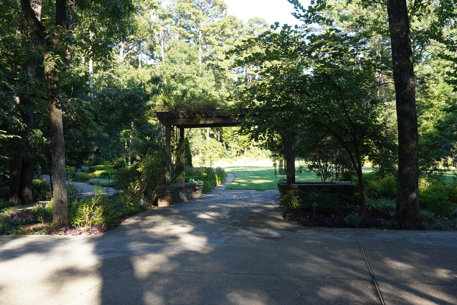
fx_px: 444
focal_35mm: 35
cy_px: 152
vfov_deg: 37.9
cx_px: 228
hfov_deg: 54.4
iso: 2500
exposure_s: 1/100
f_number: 20
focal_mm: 35
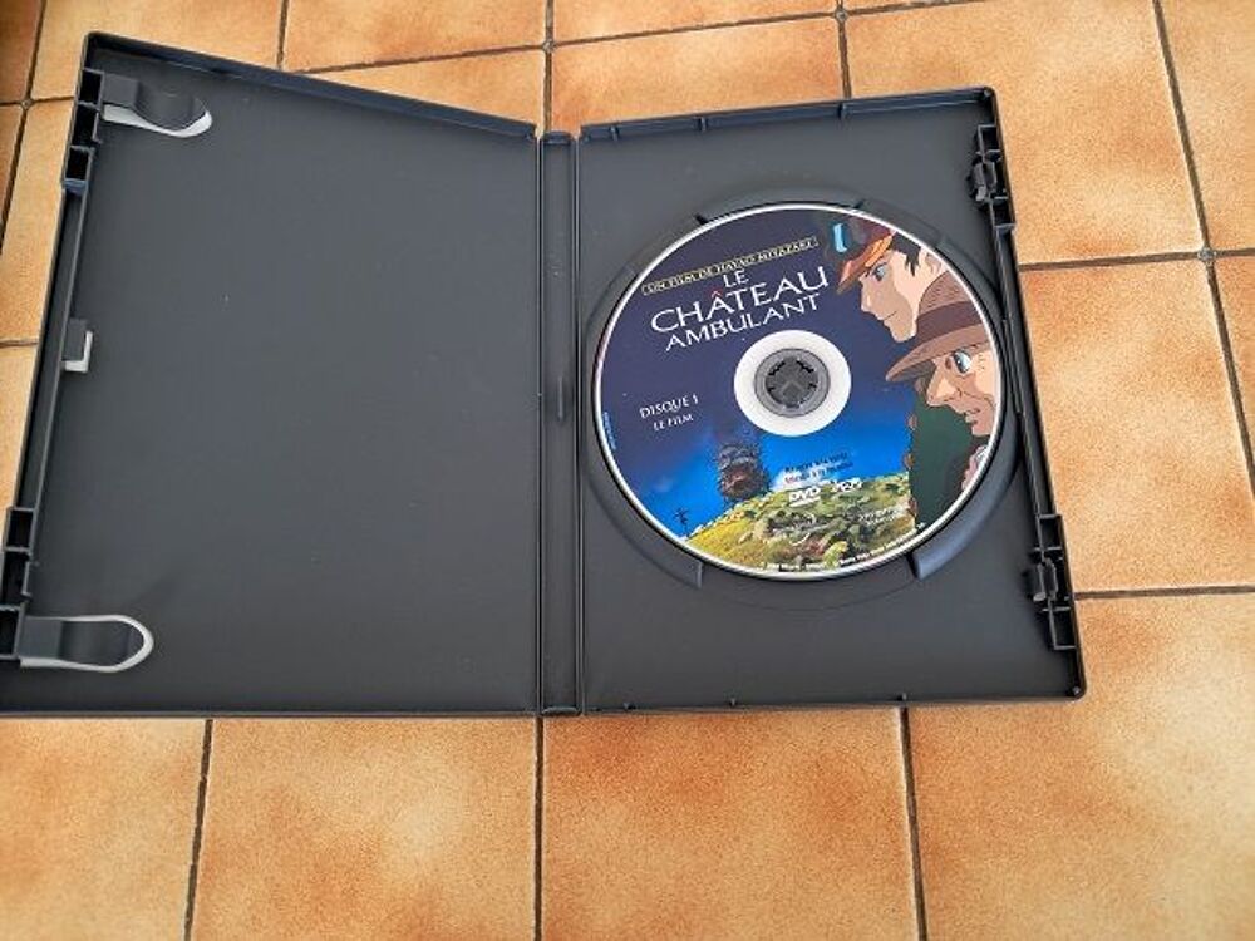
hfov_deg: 65.3
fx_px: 979
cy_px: 470
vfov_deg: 51.4
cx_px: 628
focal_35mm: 27
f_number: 1.8
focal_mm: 4
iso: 640
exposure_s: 1/33
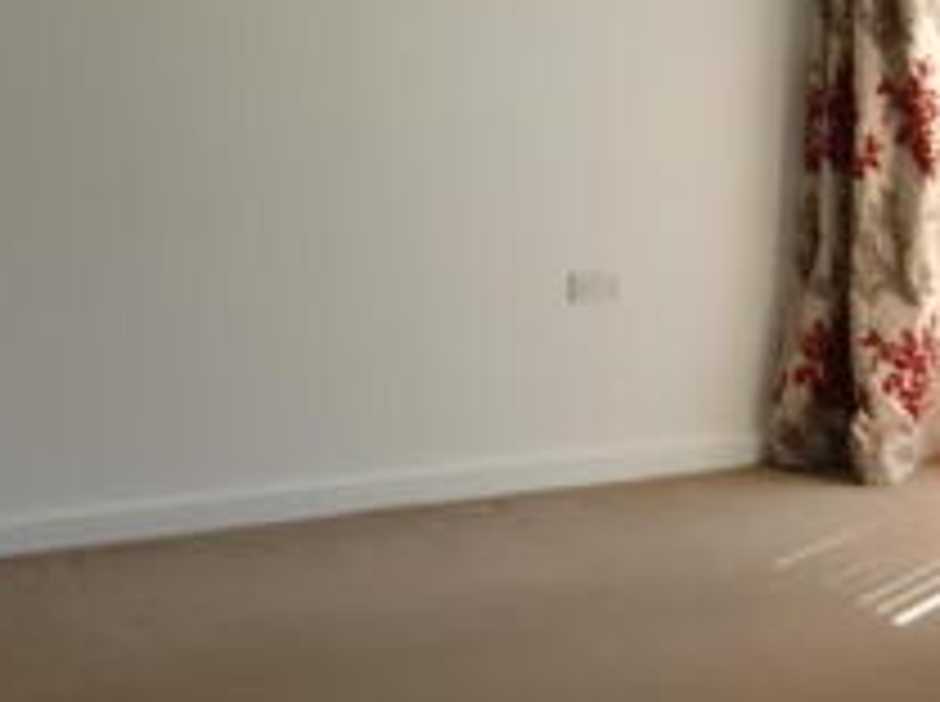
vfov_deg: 18.2
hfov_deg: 23.8
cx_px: 749
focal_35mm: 81
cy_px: 317
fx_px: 2196
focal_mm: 5.2
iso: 64
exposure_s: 1/125
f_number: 3.5
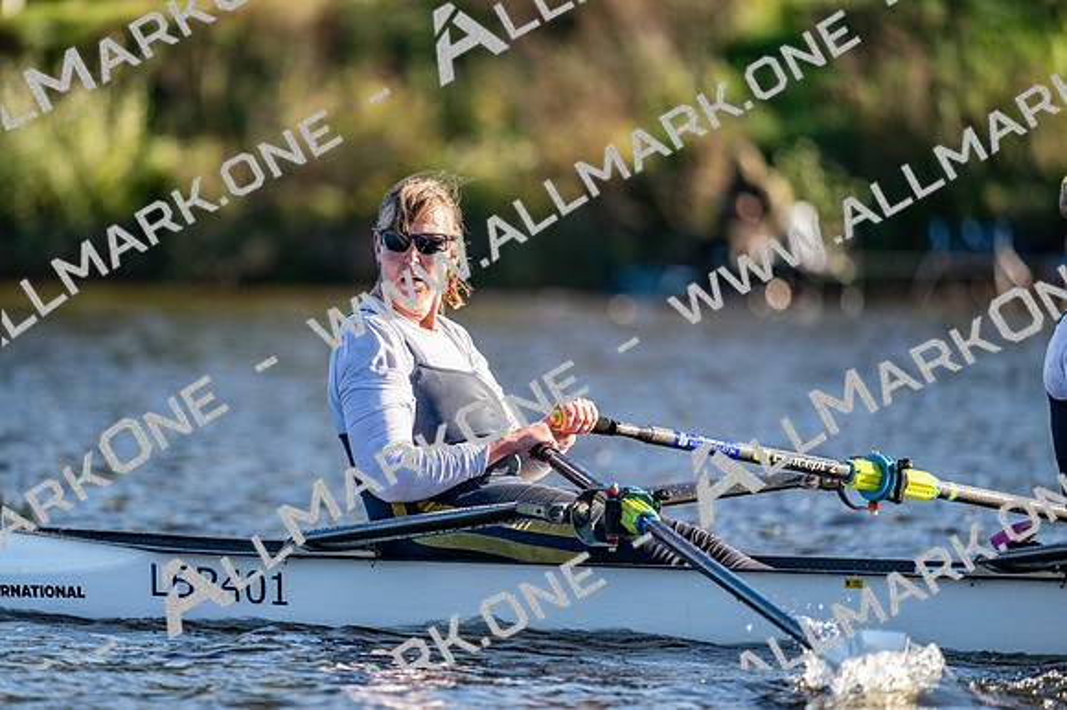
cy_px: 355
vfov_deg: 3.4
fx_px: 11851
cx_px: 534
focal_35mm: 400
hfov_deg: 5.2
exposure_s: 1/2500
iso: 560
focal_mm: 400
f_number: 4.5
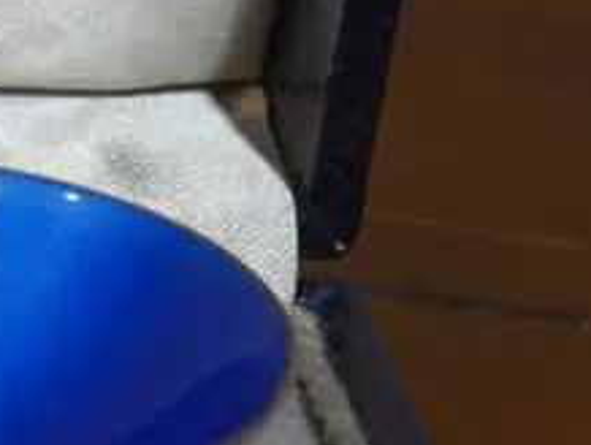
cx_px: -496
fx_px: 3846
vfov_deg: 6.6
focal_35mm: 225
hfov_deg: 8.4
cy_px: 490
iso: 320
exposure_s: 1/60
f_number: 5.2
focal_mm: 24
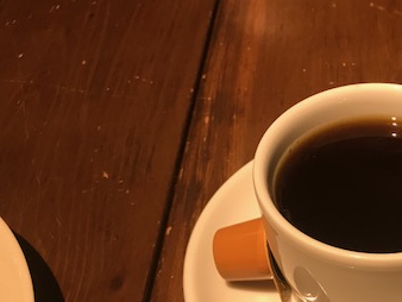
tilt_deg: -49.8
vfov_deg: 27.1
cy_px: 231
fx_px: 616
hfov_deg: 34.1
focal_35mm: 53
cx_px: 366
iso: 32
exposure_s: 1/24
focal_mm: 3.99
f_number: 1.8
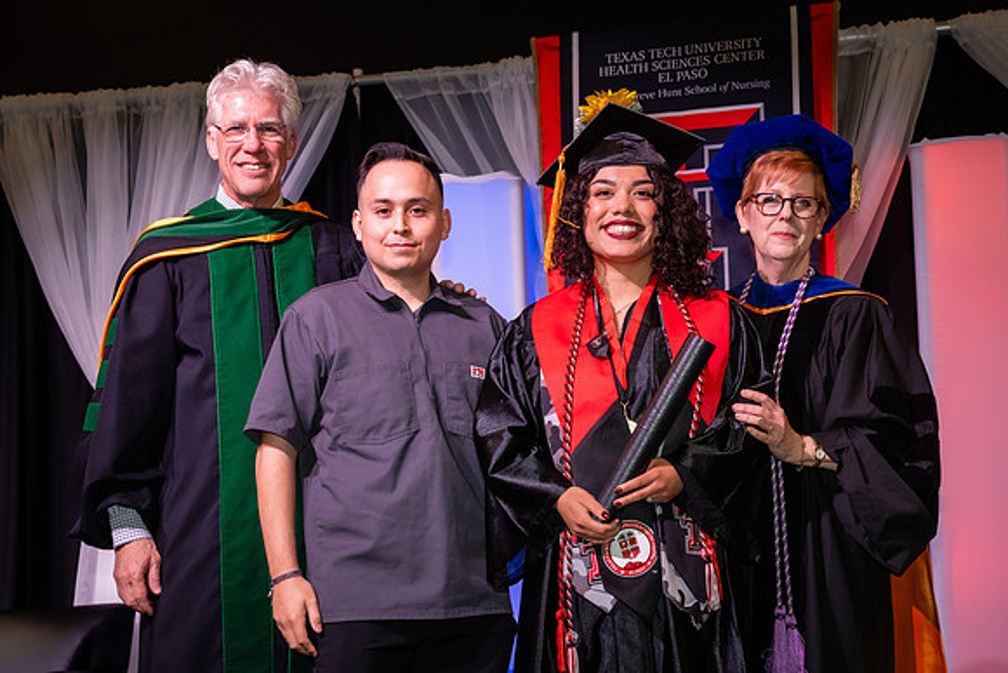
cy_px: 345
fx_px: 1897
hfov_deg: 29.8
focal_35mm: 68
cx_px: 500
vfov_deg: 20.1
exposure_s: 1/160
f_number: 5.6
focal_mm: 55
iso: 1250
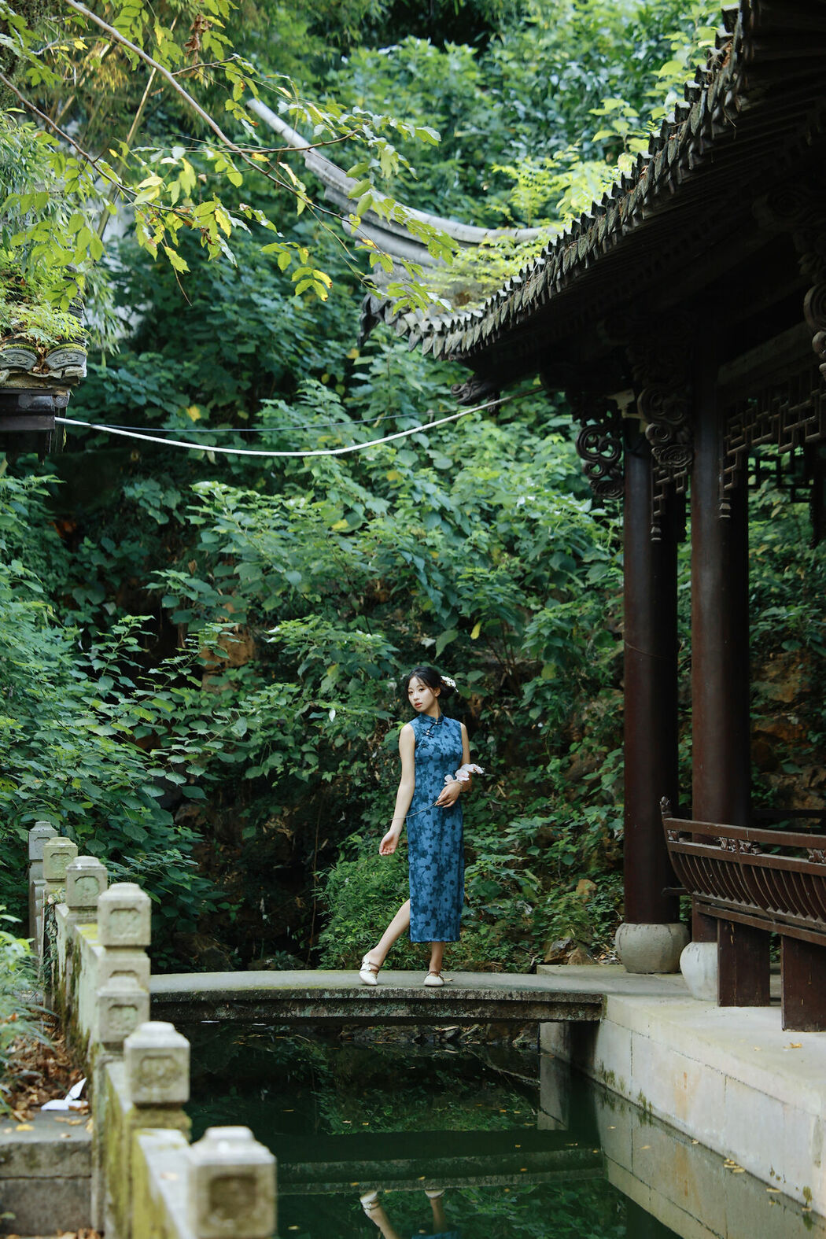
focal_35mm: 88
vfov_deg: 23.1
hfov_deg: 15.5
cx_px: 413
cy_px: 620
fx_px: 3028
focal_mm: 89
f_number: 2.8
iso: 1250
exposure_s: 1/125
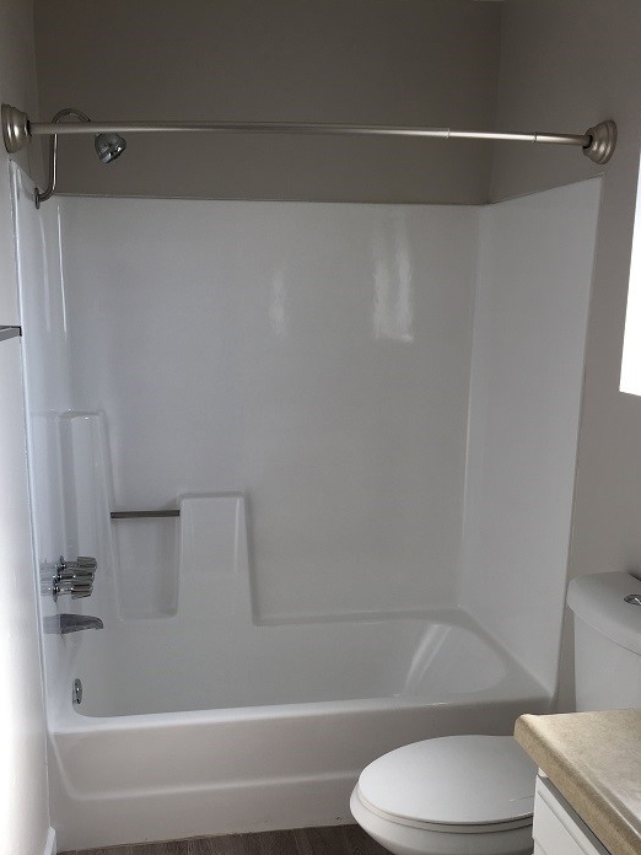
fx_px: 839
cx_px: 286
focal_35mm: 34
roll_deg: +0.3
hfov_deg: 41.7
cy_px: 495
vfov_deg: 53.7
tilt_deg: -12.8
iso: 32
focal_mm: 4.15
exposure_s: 1/130
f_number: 2.2
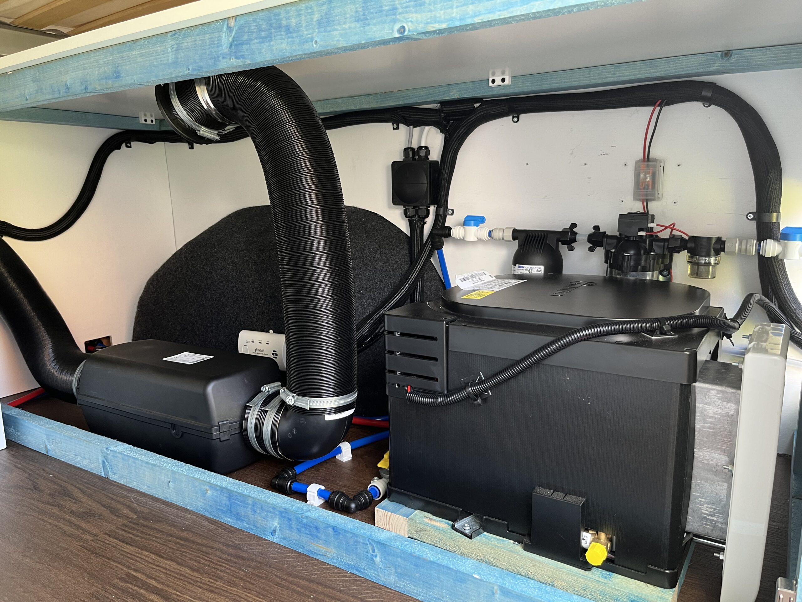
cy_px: 301
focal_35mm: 26
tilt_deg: -9.7
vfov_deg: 53.1
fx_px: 602
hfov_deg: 67.3
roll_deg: +0.5
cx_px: 401
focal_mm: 5.1
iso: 125
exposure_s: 1/60
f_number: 1.6
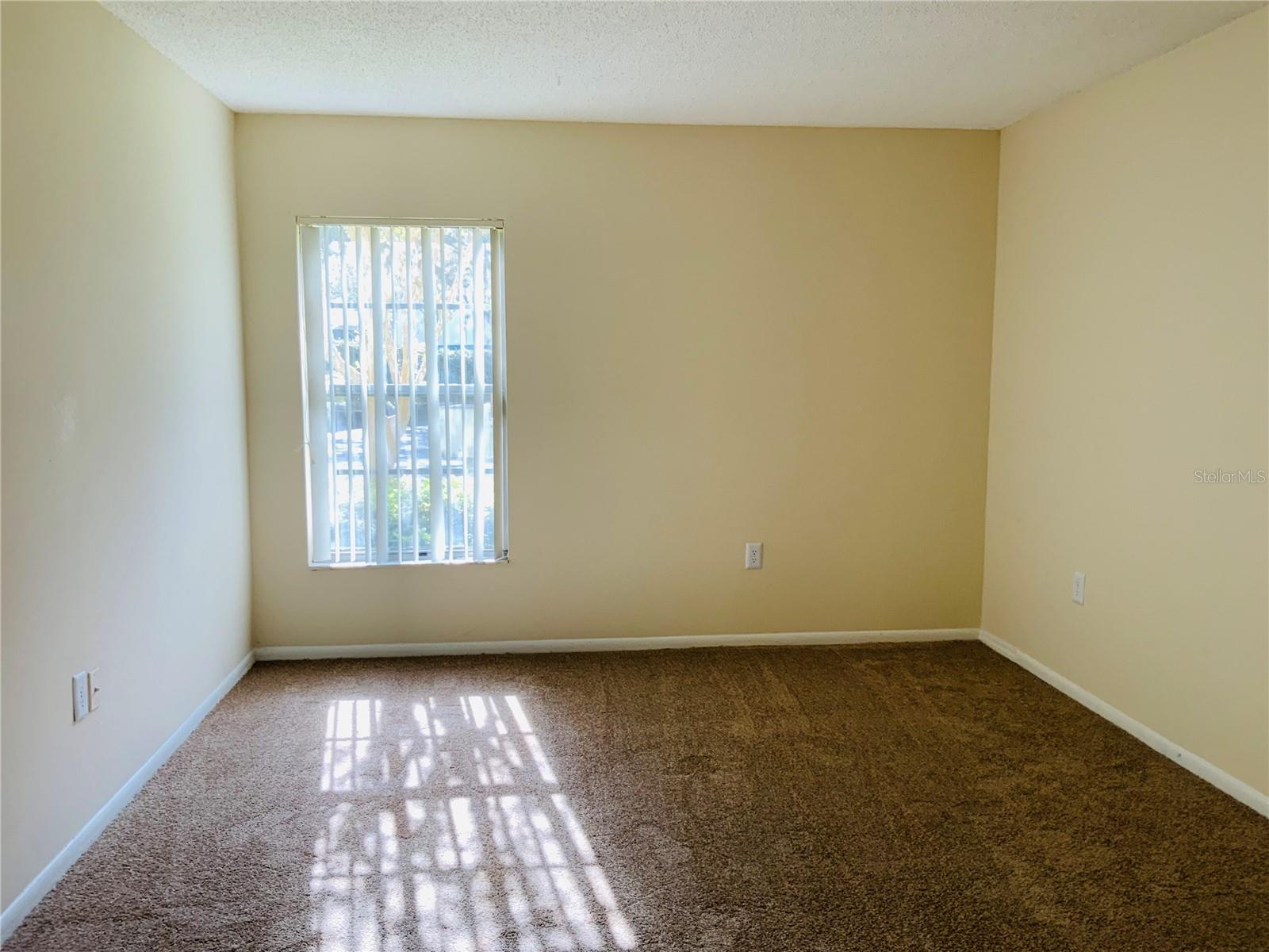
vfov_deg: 48.2
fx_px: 1063
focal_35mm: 29
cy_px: 476
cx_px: 634
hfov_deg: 61.7
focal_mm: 3
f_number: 1.8
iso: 40
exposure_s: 1/120
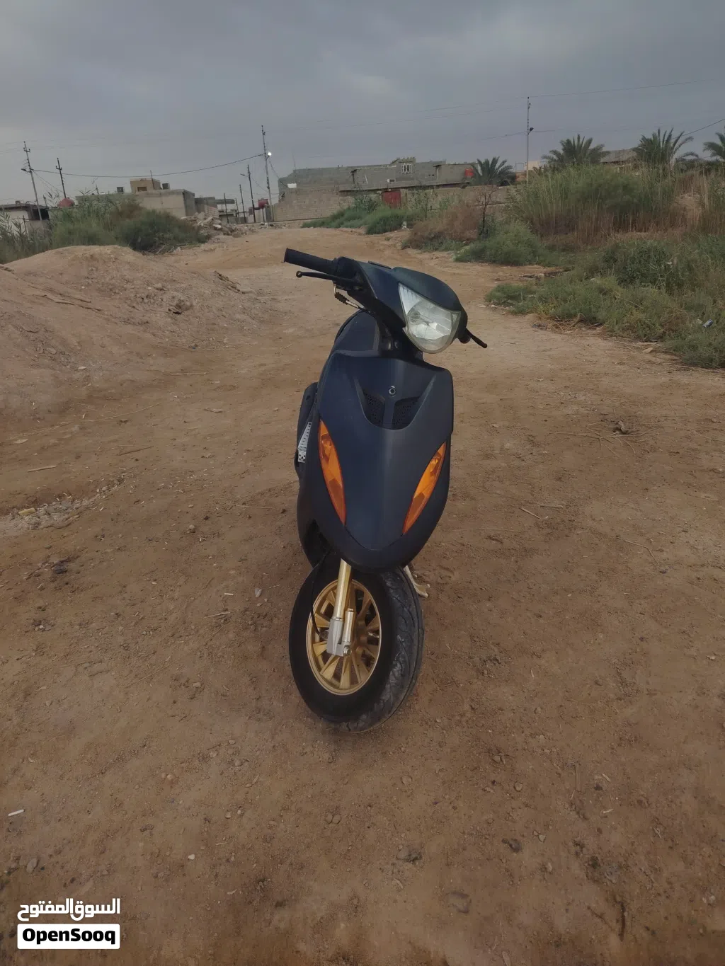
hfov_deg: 56.8
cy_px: 483
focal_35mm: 24
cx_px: 362
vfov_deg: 71.6
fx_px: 670
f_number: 1.75
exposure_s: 1/429
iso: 100
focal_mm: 5.25
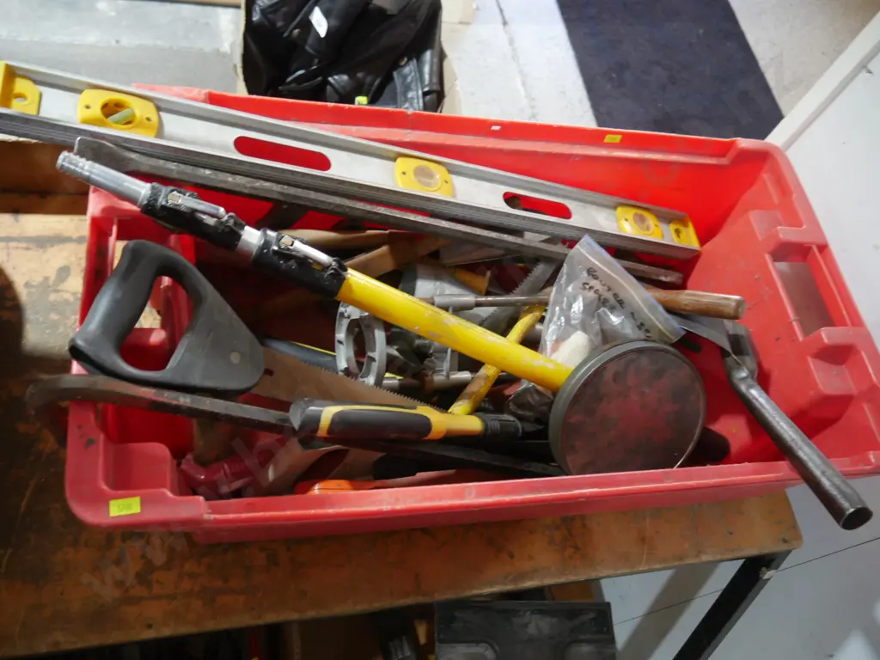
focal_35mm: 28
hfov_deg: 63.4
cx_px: 440
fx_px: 712
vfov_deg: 49.7
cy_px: 330
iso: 1250
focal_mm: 14
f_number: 3.5
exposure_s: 1/60
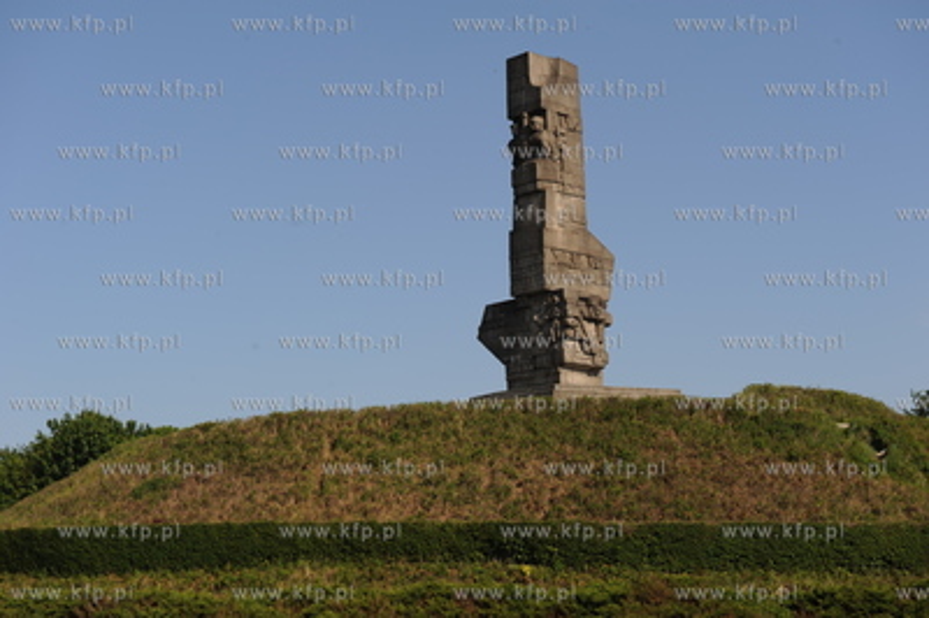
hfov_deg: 30.5
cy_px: 309
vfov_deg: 20.6
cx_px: 464
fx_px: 1702
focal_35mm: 66
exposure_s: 1/400
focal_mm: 66
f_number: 8
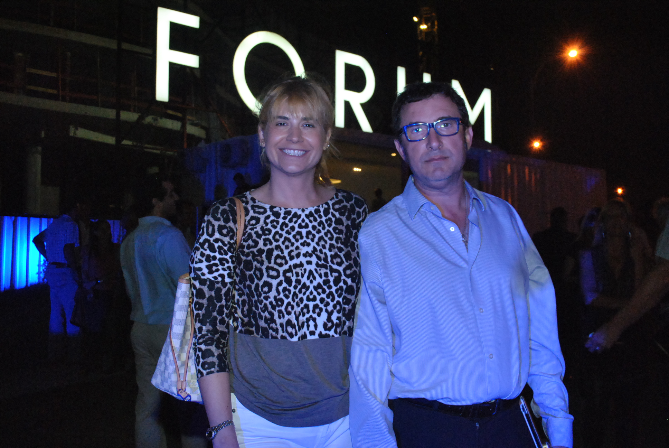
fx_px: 781
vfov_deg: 32.0
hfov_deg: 46.3
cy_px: 224
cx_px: 334
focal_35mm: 42
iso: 1400
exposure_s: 1/80
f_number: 5.6
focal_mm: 28
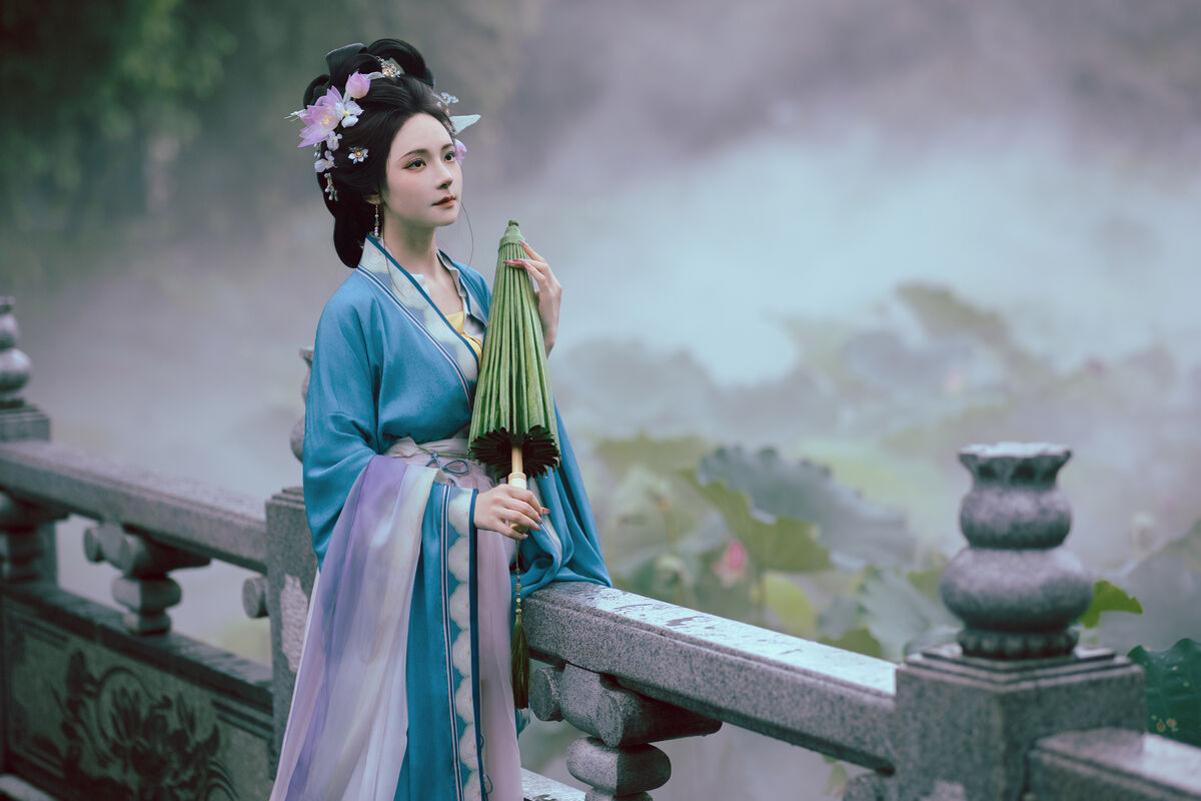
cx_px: 600
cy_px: 400
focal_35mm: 85
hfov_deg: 23.9
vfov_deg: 16.1
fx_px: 2835
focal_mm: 85
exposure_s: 1/800
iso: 200
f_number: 2
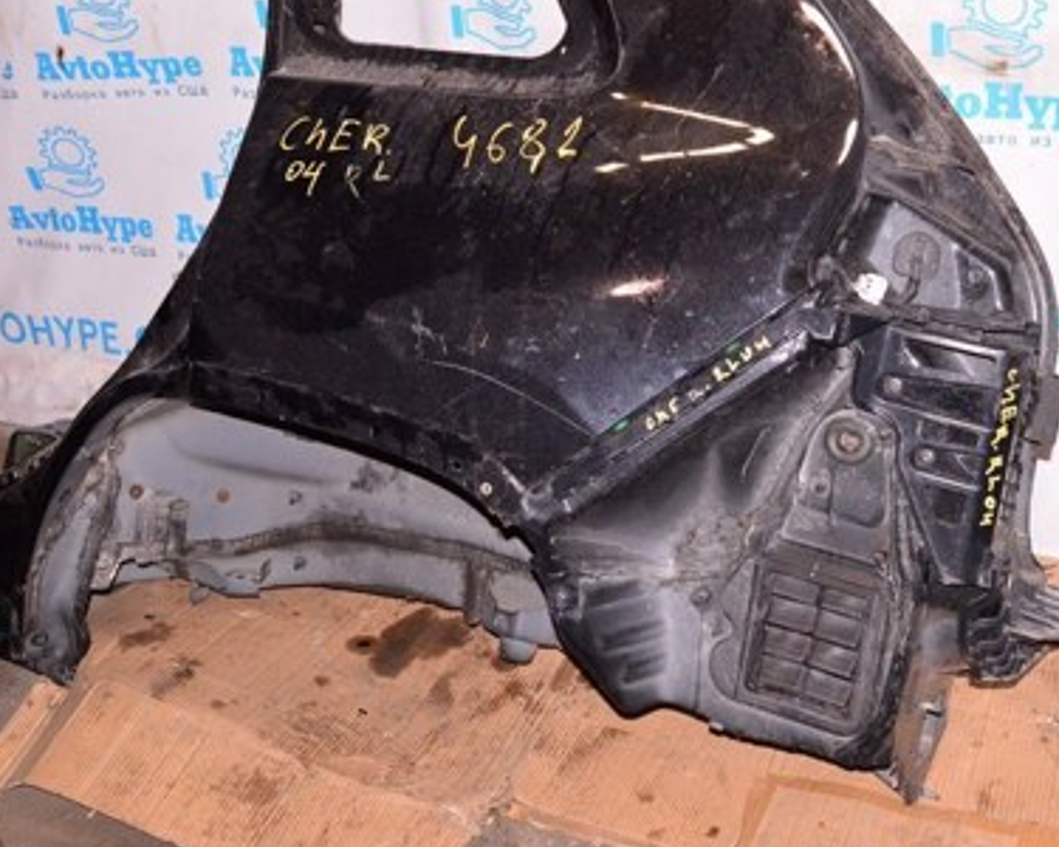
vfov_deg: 31.2
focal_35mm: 48
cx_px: 641
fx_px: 1504
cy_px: 270
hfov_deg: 38.6
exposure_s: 1/160
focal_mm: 20
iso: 1600
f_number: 8
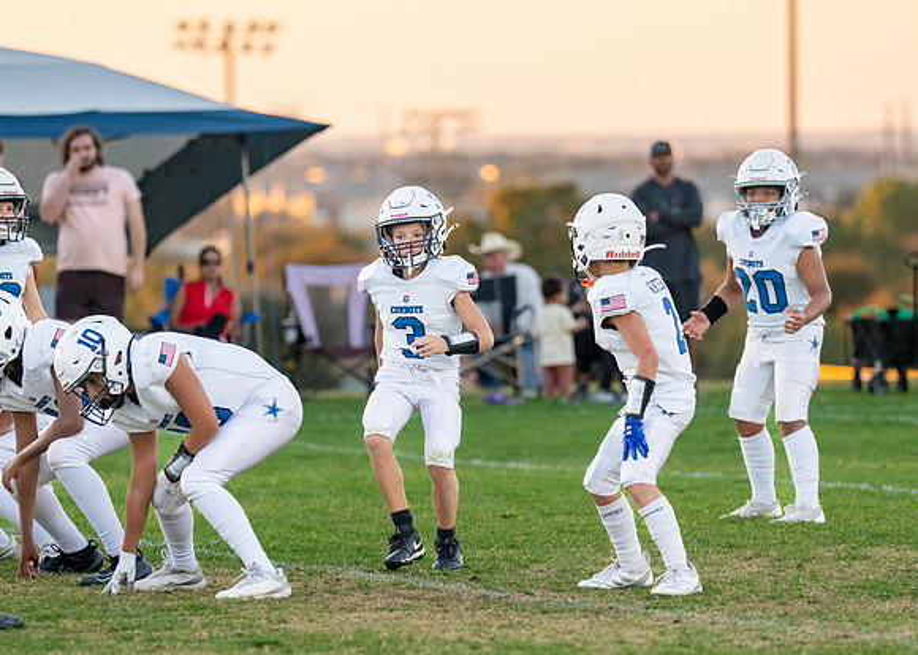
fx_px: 8678
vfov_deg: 4.3
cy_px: 370
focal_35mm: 333
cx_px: 456
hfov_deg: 6.1
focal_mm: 200
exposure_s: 1/1600
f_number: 2.8
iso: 1000
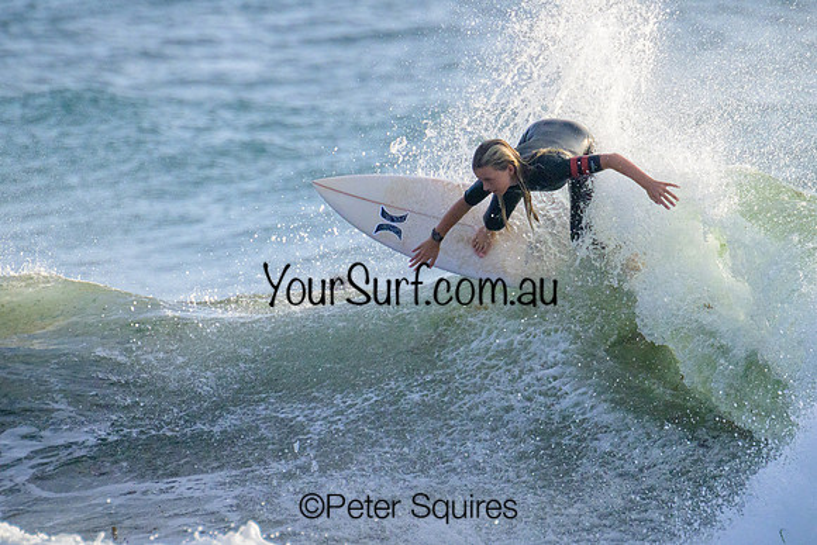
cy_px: 267
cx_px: 400
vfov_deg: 1.3
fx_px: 24872
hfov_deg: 1.9
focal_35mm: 1096
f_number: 13
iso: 2000
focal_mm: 800
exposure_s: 1/2000
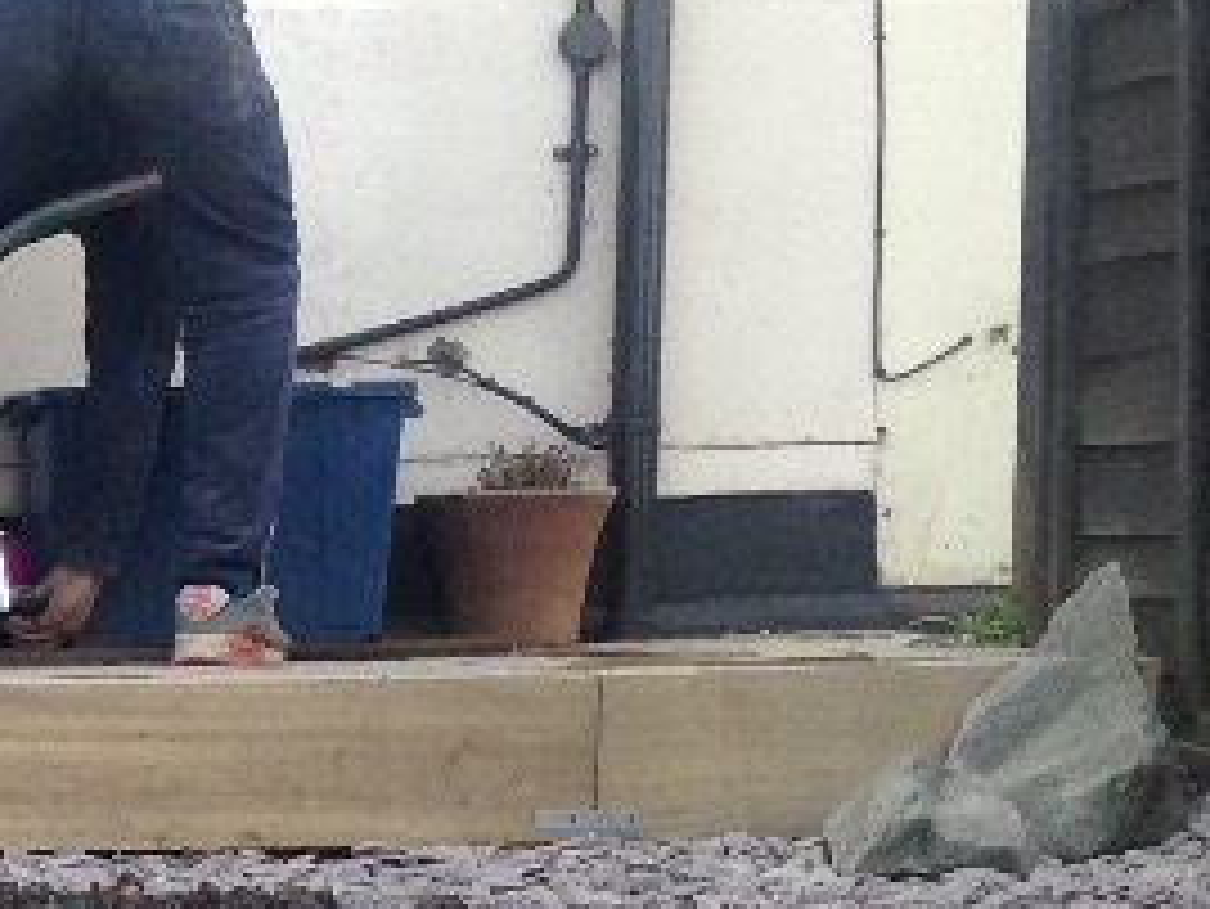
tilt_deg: -7.3
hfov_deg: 12.8
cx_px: -544
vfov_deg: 9.8
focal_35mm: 147
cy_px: 1350
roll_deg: +1.4
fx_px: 5141
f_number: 2.4
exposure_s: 1/120
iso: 50
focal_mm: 4.12
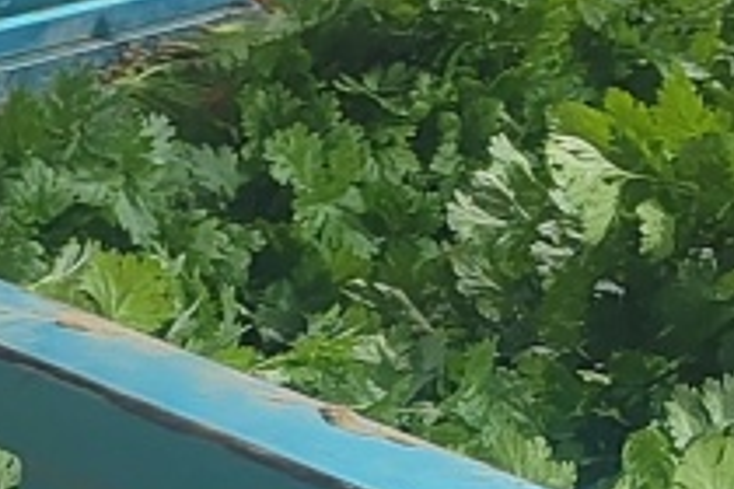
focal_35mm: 143
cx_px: 423
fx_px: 2915
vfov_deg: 9.5
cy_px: 526
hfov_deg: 14.3
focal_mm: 5.52
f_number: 1.9
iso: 2500
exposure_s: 1/33
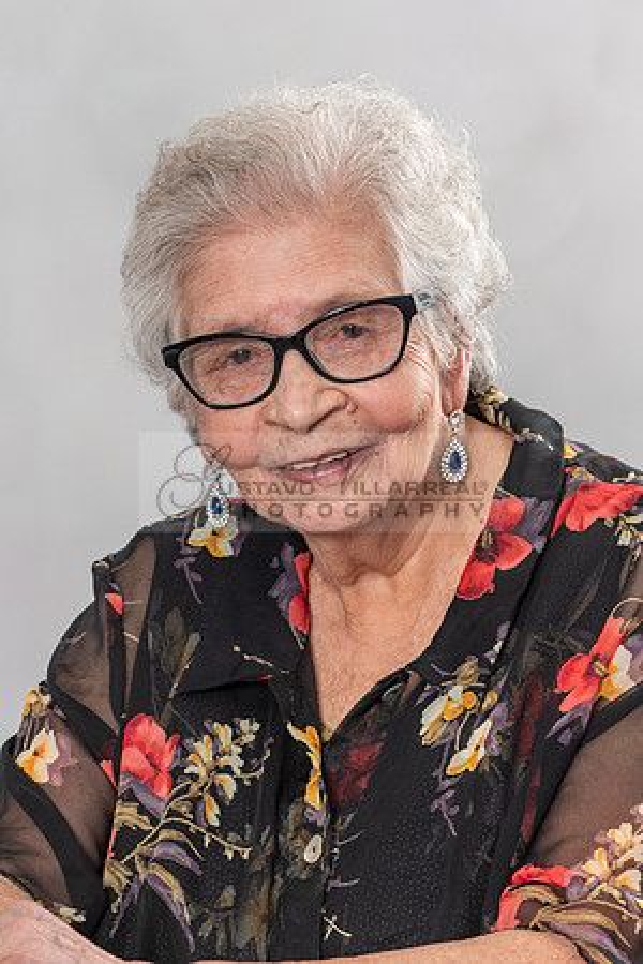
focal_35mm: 135
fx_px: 3628
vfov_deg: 15.1
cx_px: 294
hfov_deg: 10.1
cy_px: 630
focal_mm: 60
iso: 200
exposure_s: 1/125
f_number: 5.6
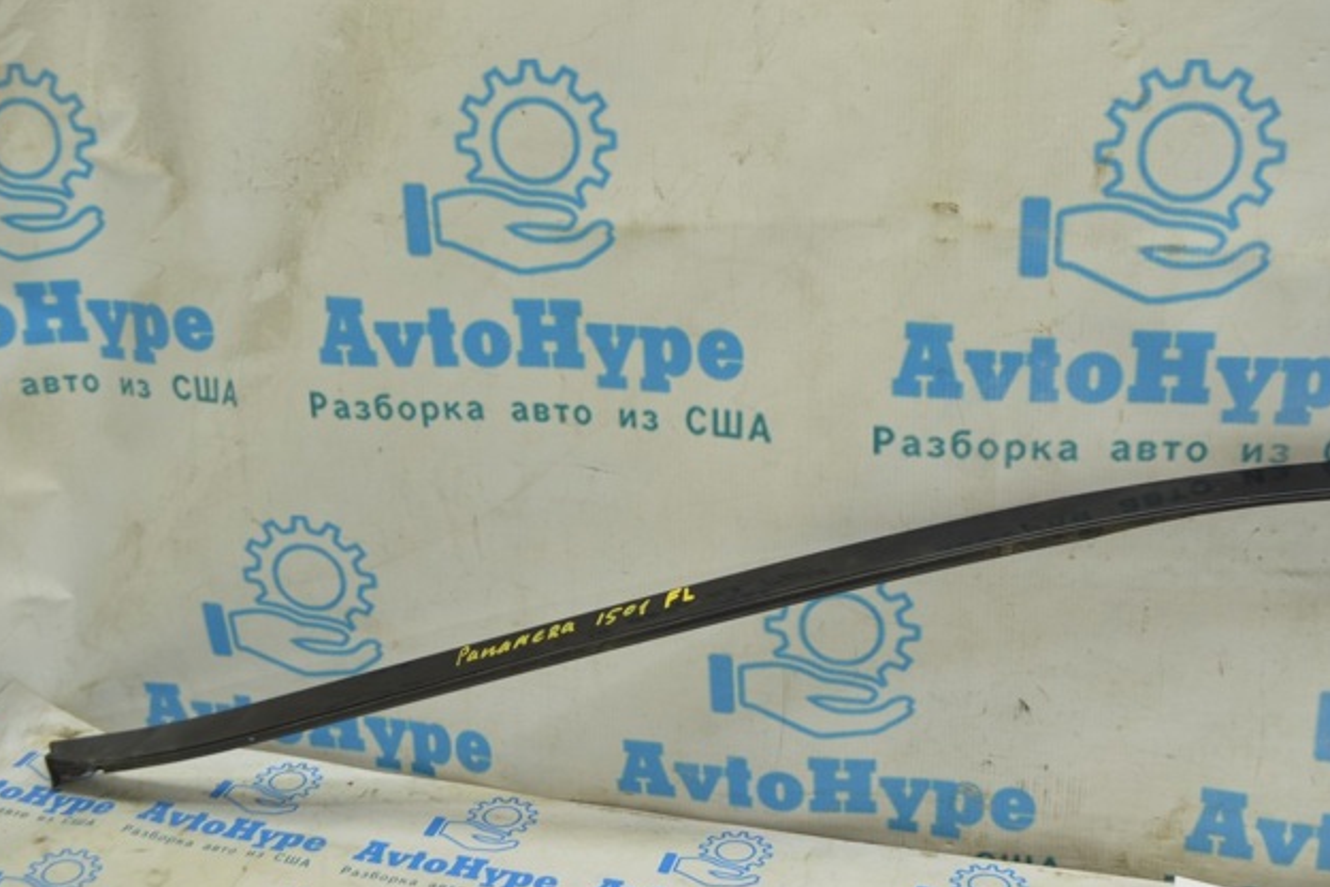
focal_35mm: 43
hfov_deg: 45.4
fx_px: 1588
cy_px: 445
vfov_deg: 31.2
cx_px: 654
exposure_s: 1/20
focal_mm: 28
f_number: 5.6
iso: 400
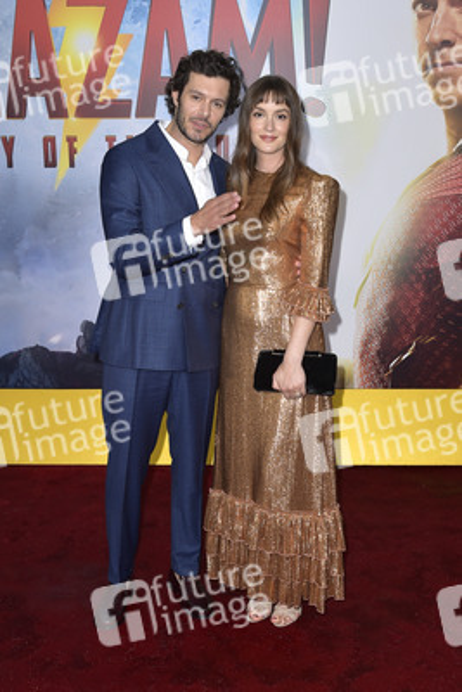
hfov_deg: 37.9
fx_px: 673
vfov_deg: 54.4
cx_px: 231
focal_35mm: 35
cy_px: 346
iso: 320
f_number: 6.3
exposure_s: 1/250
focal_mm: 35
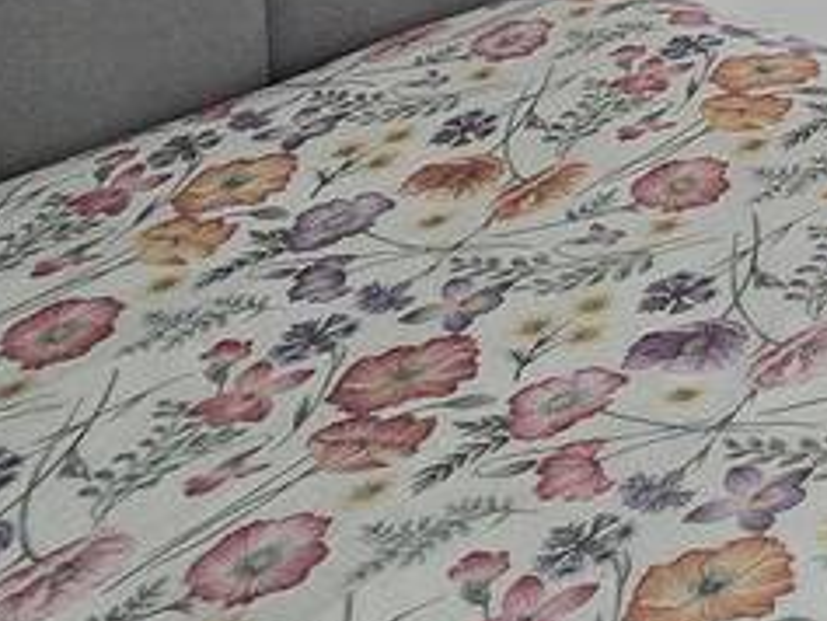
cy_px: -621
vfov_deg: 15.1
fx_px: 1888
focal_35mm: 79
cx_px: 1766
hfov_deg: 16.6
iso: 500
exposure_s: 1/60
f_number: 2.2
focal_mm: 2.2
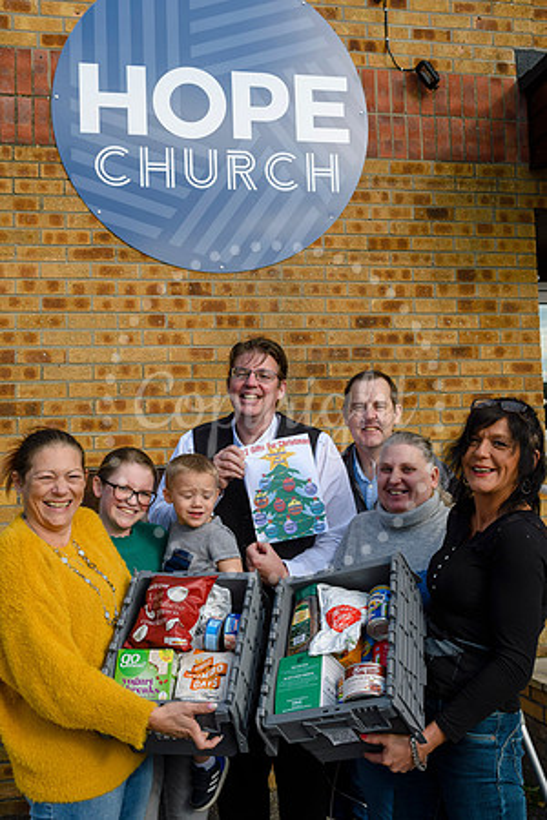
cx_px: 274
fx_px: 889
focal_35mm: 39
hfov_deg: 34.2
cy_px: 410
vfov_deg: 49.6
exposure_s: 1/200
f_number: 8
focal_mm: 26
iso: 100
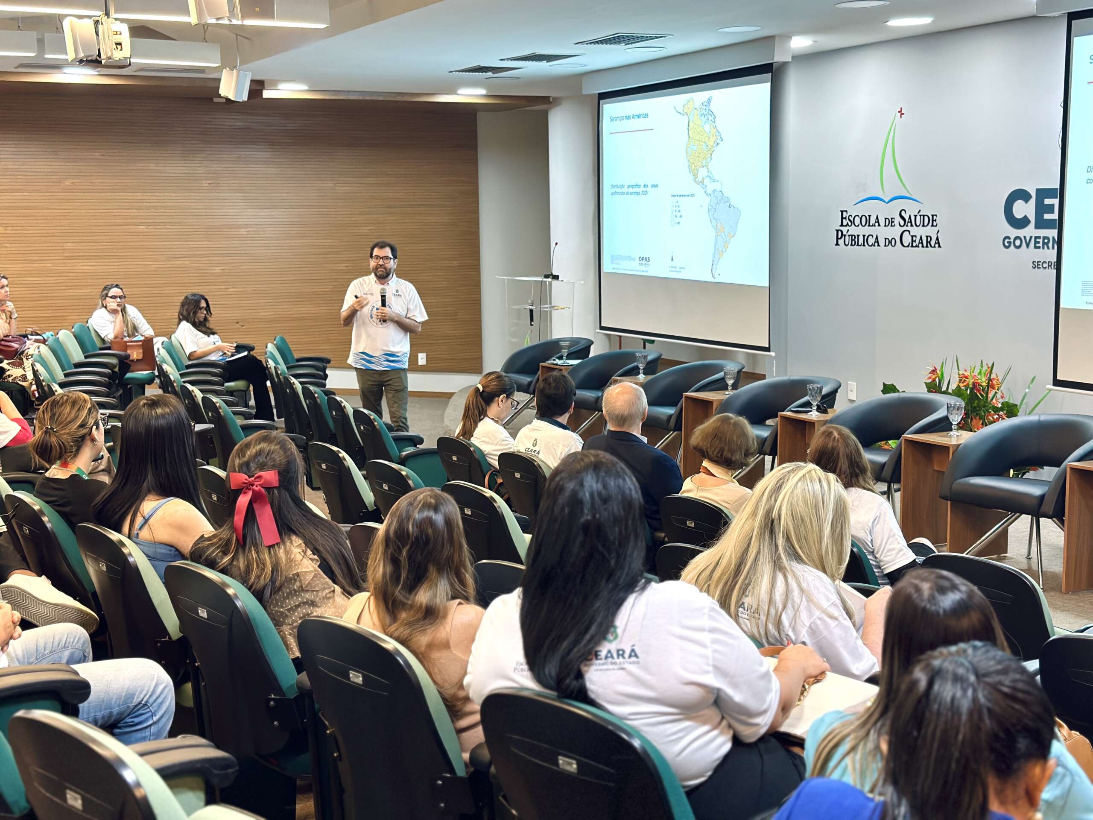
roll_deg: +1.0
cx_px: 546
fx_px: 1516
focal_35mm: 48
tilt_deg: -7.6
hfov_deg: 39.7
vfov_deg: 30.3
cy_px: 410
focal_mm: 6.86
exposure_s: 1/60
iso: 250
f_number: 1.78
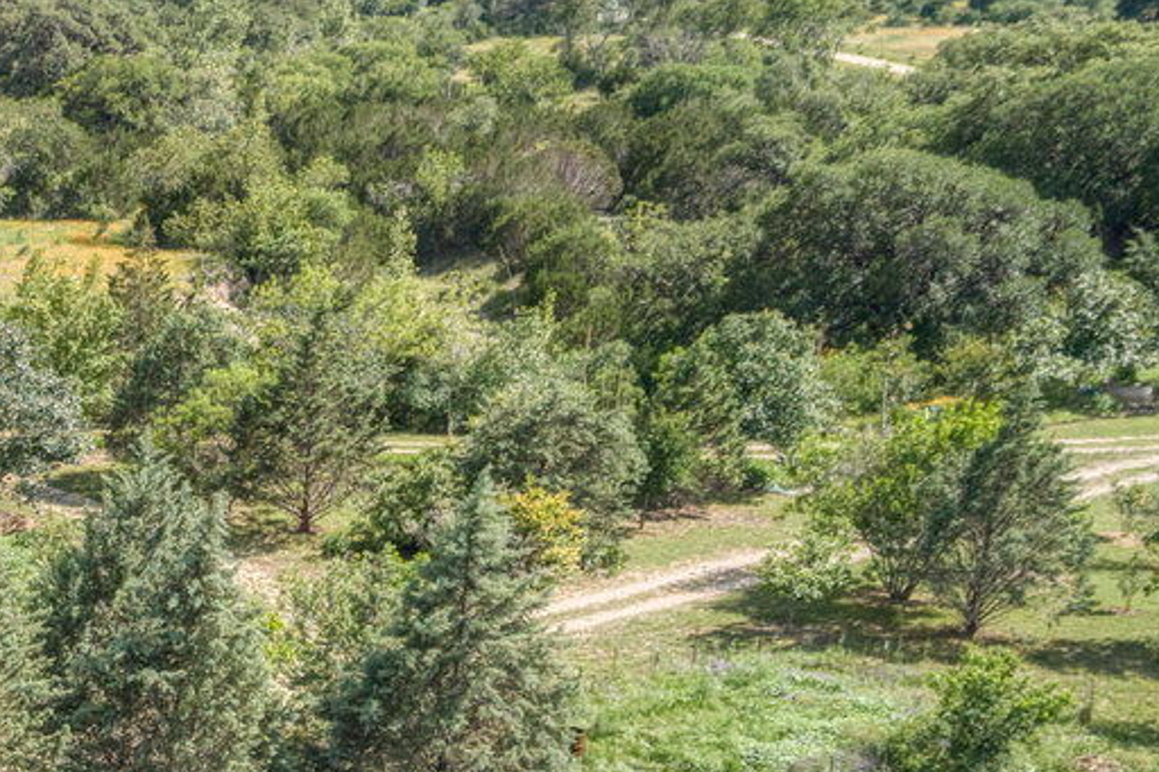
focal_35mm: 76
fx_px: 2446
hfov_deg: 22.8
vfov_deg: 17.9
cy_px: 478
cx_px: -474
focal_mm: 8.8
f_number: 4.5
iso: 200
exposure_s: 1/320
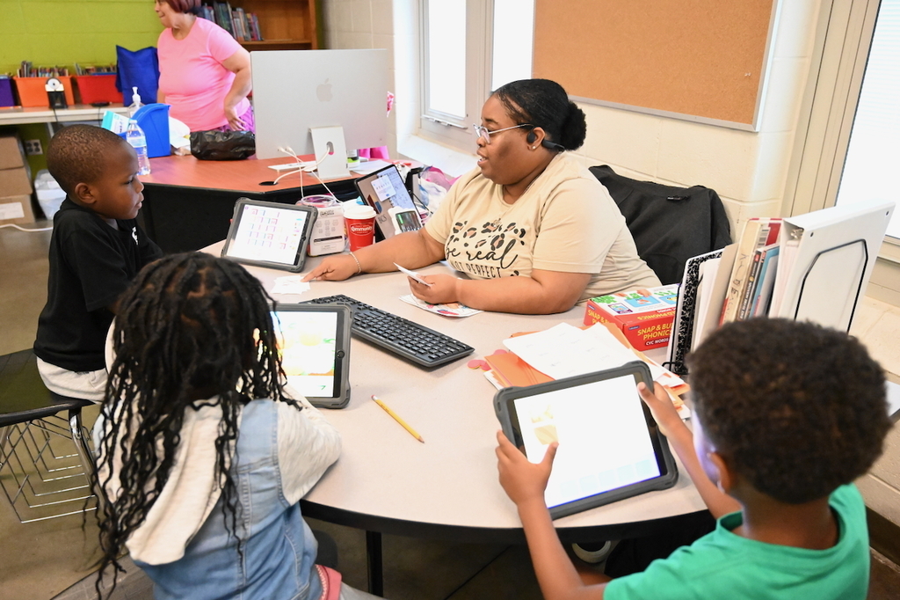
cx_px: 450
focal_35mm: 28
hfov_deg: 65.5
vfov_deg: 46.4
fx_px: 700
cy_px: 300
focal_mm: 28
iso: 16000
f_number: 4
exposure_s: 1/250
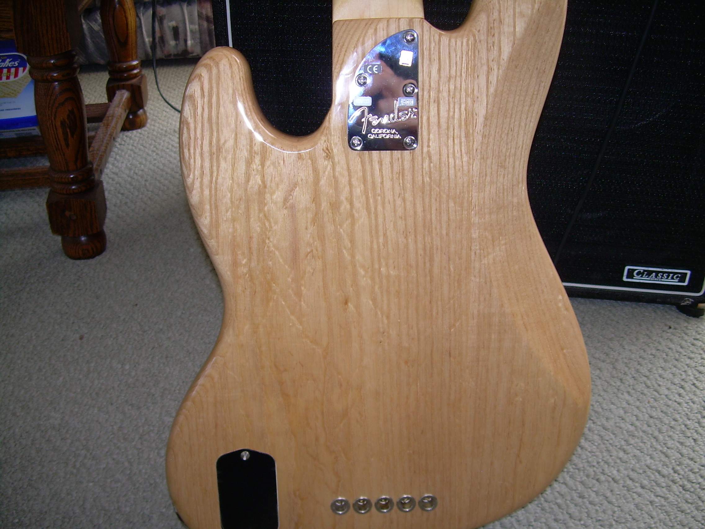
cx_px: 352
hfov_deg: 49.0
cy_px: 264
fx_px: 774
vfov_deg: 37.7
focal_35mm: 38
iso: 50
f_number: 2.8
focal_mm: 6.3
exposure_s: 1/60
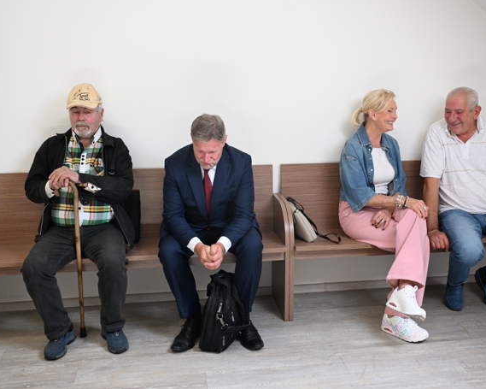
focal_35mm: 41
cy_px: 194
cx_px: 256
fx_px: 590
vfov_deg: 36.5
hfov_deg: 44.8
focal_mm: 36
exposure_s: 1/500
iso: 3200
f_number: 4
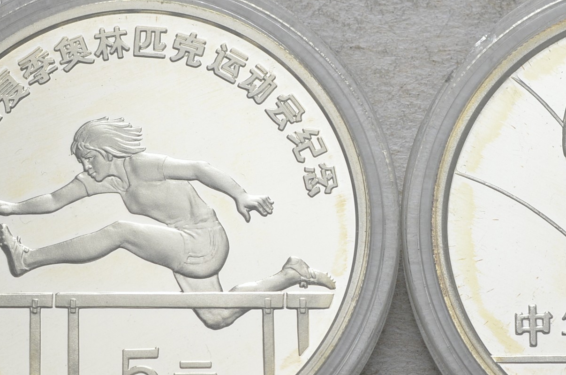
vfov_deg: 9.3
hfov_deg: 13.9
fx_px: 2306
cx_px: 413
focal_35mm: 147
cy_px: 251
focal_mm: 48
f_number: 14
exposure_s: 1/250
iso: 400
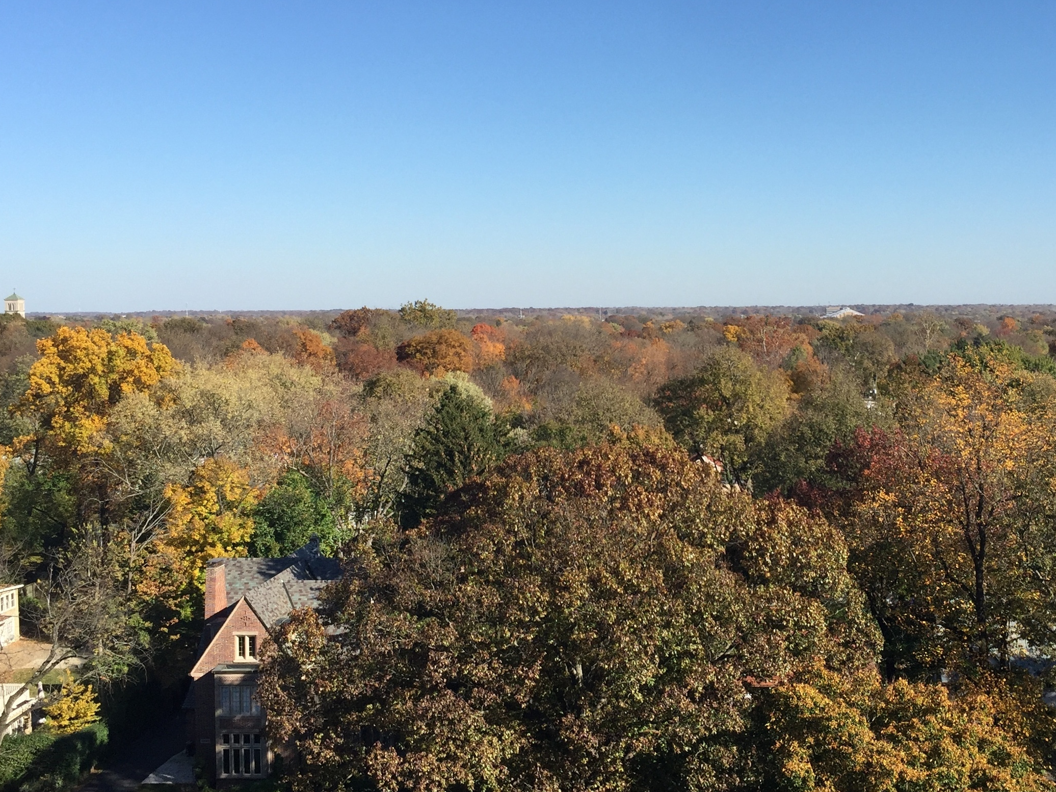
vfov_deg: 33.6
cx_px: 655
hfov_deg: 43.5
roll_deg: +0.0
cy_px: 401
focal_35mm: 43
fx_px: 1312
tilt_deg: -2.6
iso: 32
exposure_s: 1/1582
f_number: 2.2
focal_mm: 4.15
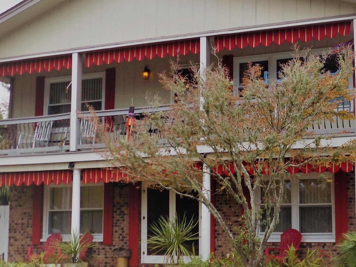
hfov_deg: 28.1
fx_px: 699
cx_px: 269
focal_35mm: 68
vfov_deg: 21.6
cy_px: 123
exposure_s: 1/320
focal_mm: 5.3
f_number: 3.3
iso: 80
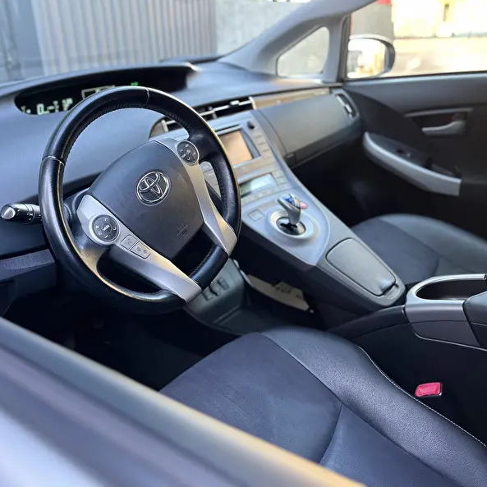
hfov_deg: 52.3
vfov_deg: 52.5
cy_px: 242
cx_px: 204
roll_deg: +3.7
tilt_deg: -22.8
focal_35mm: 31
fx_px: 493
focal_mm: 5.1
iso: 200
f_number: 1.6
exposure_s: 1/60
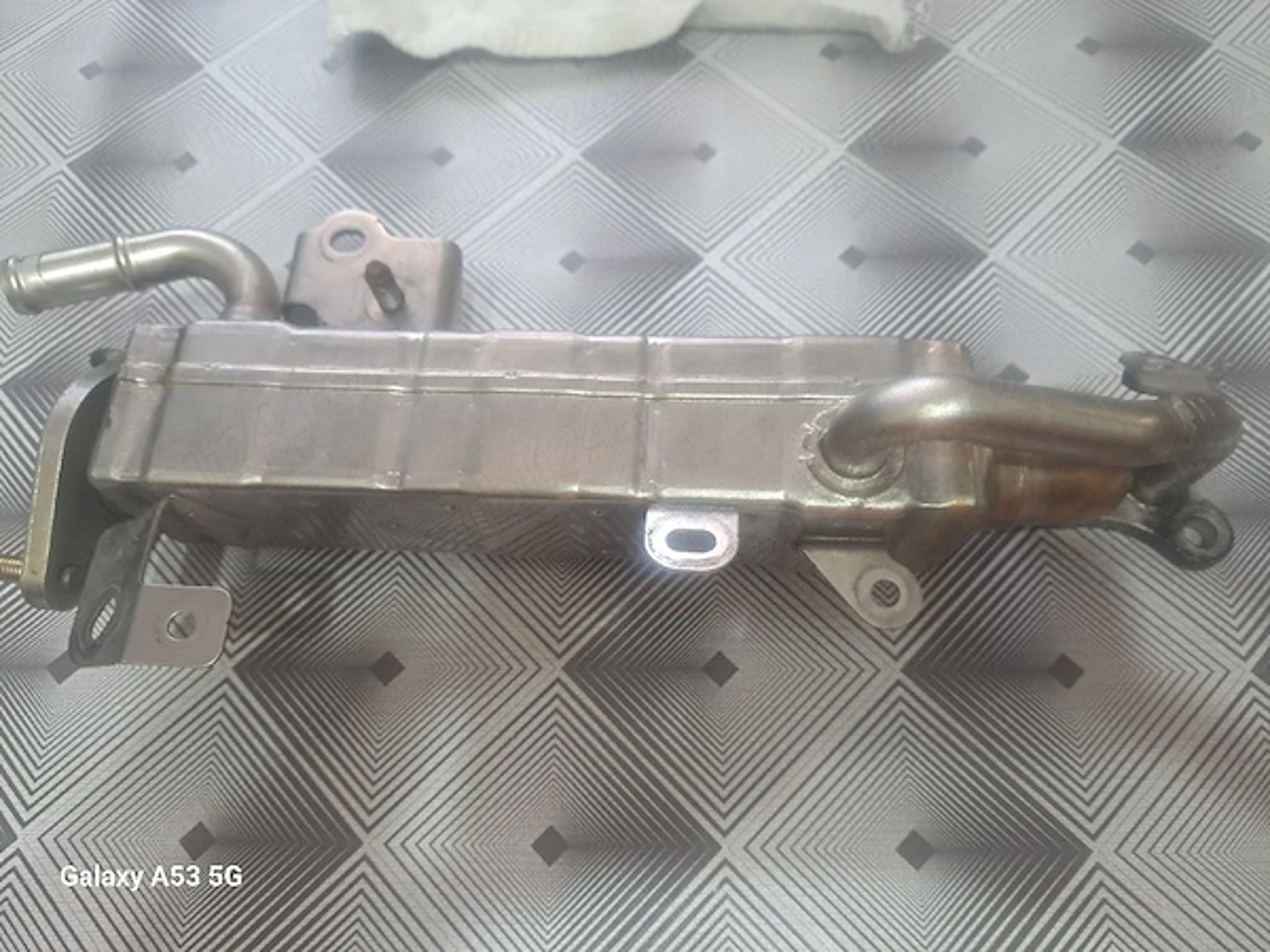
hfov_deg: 71.6
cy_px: 476
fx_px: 881
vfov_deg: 56.8
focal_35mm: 24
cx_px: 635
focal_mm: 5.23
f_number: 1.8
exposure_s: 1/50
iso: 160
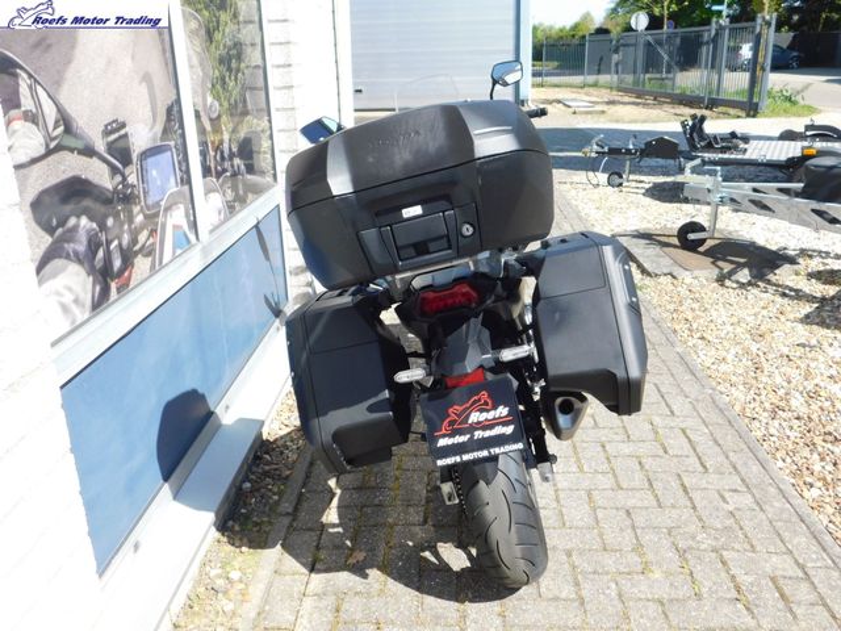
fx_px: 729
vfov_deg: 46.8
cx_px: 420
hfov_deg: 60.0
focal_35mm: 30
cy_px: 316
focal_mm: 5.3
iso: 125
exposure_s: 1/500
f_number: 3.2
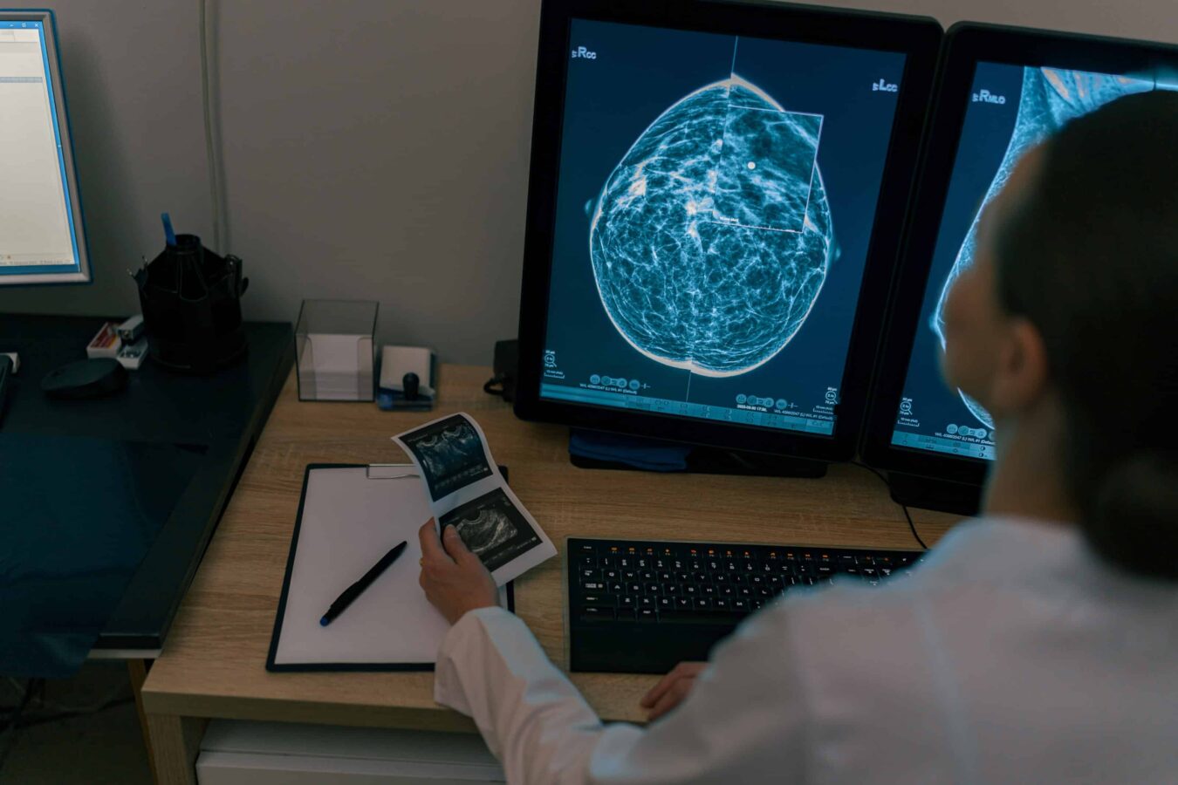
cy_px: 392
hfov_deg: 54.4
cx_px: 589
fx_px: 1145
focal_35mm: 35
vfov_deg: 37.9
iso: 400
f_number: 1.4
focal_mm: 35
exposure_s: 1/80
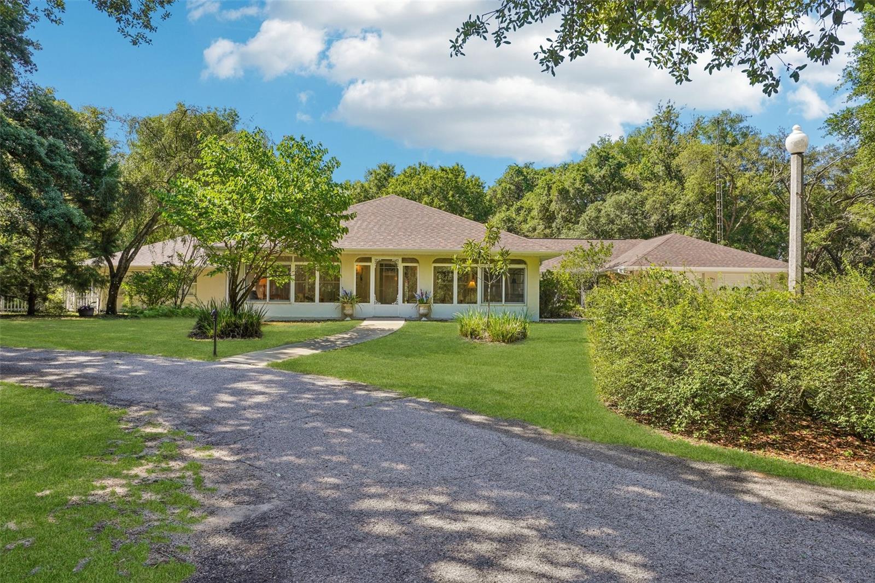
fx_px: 559
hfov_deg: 76.1
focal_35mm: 23
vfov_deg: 55.1
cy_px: 292
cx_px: 438
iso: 200
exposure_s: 1/30
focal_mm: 23
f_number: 20
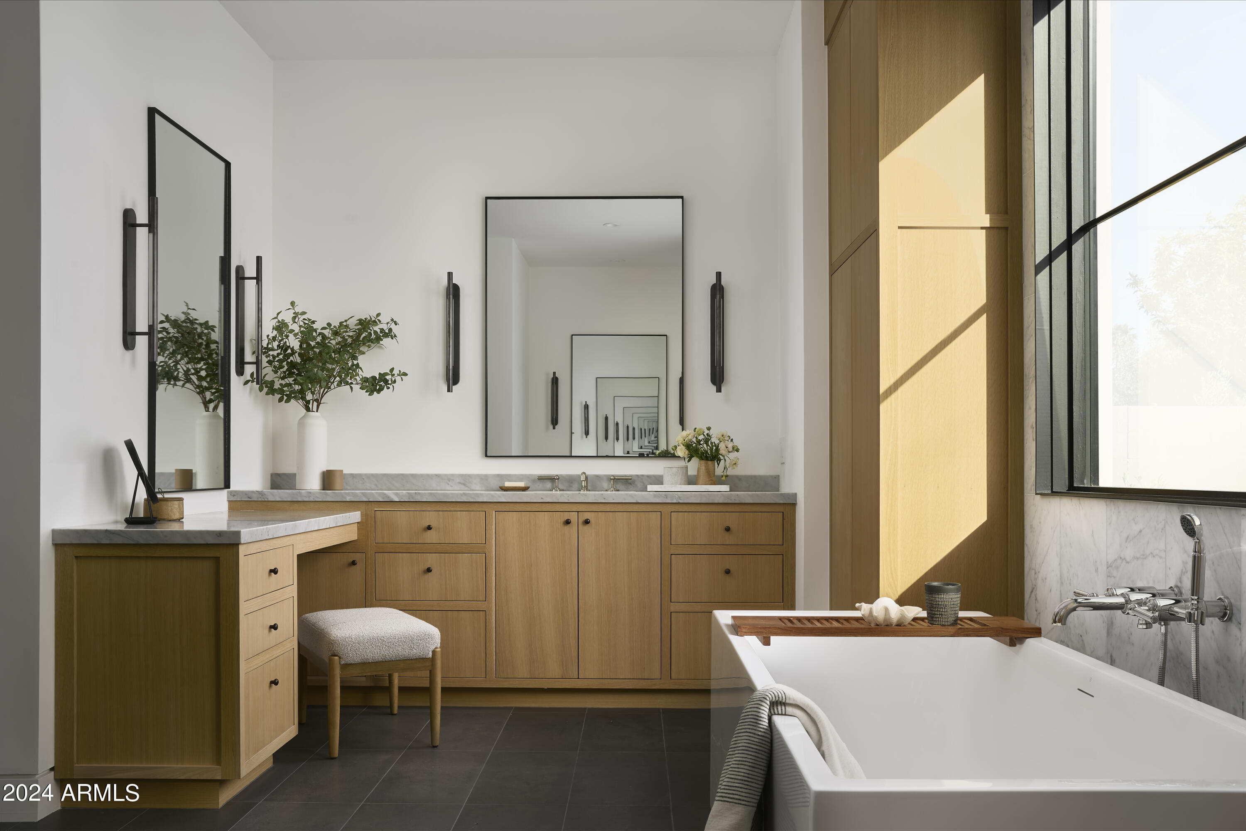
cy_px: 416
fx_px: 1090
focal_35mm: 32
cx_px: 623
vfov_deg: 41.7
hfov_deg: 59.5
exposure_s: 1/15
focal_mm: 31.5
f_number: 11
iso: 200
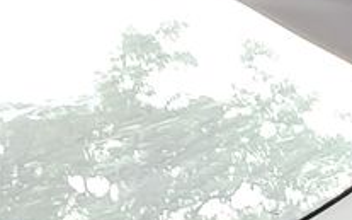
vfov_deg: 6.3
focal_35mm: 197
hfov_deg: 7.9
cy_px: -314
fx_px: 1888
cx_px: 1303
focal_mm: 6.7
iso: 204
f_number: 1.8
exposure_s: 1/59
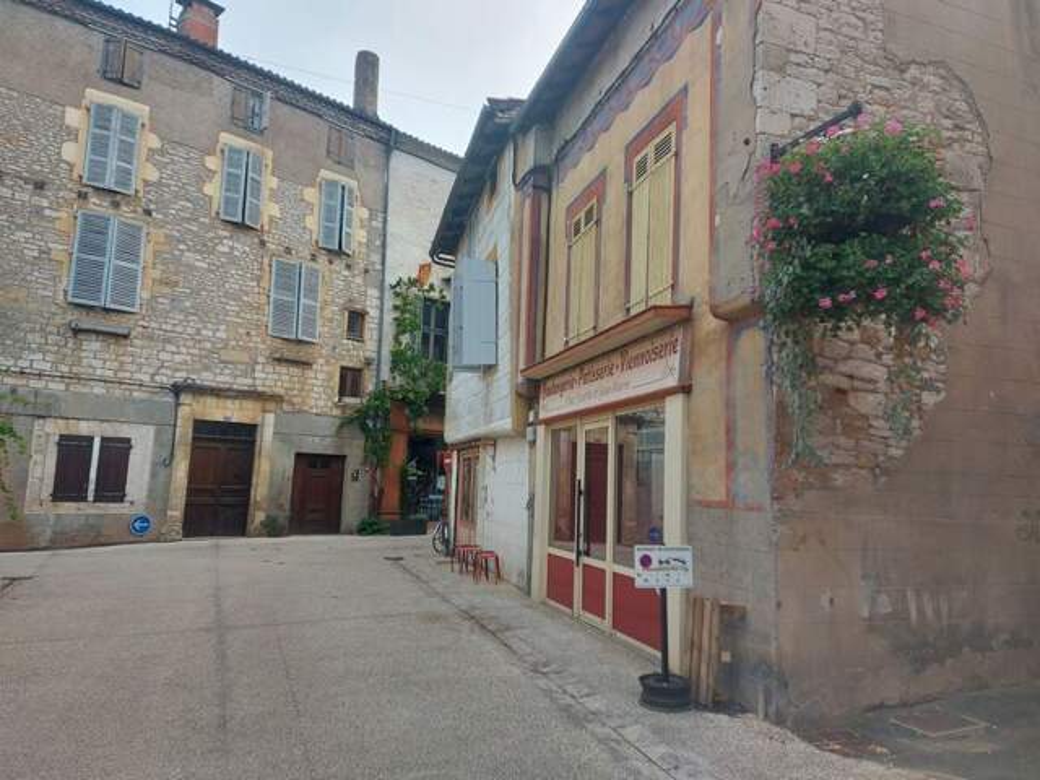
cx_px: 520
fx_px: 721
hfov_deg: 71.6
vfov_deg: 56.8
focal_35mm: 24
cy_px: 390
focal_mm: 5.23
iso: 40
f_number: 1.8
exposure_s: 1/100
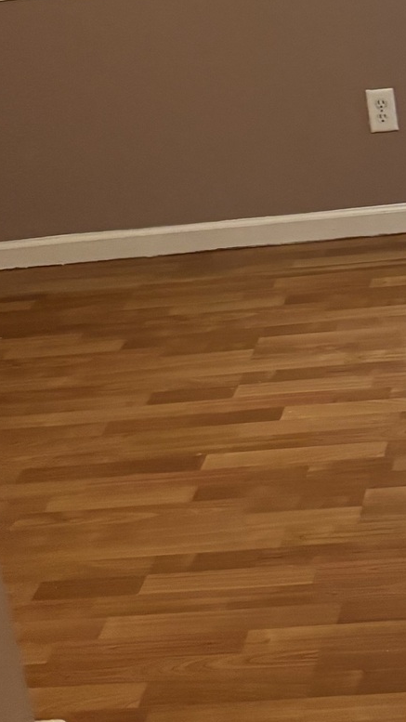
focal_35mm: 84
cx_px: 403
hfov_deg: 14.2
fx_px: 1608
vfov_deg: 24.6
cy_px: 79
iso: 400
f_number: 1.6
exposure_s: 1/60
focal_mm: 5.96
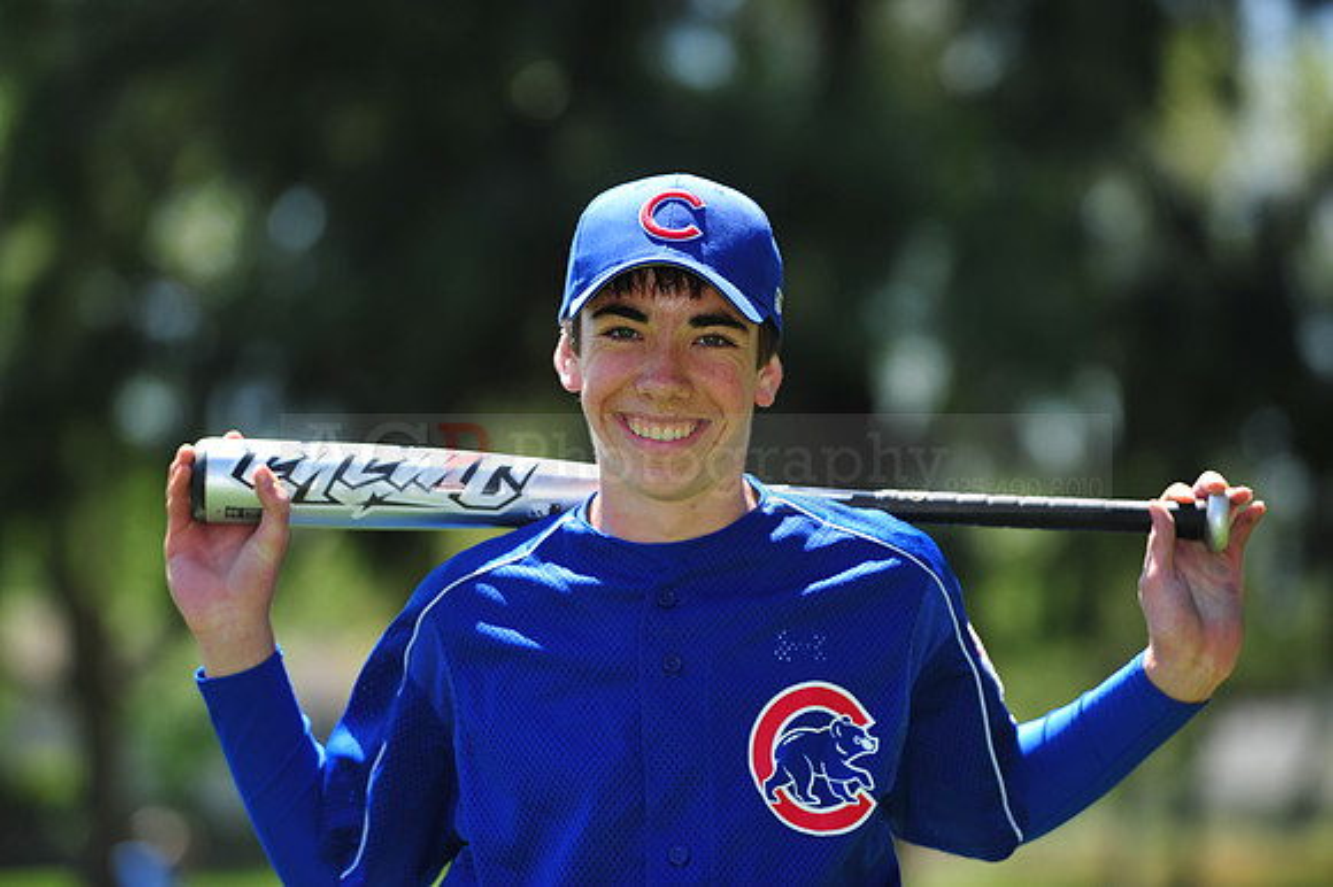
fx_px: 7401
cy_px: 444
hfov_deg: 10.3
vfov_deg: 6.9
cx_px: 666
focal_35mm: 200
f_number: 4.5
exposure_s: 1/640
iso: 200
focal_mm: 200
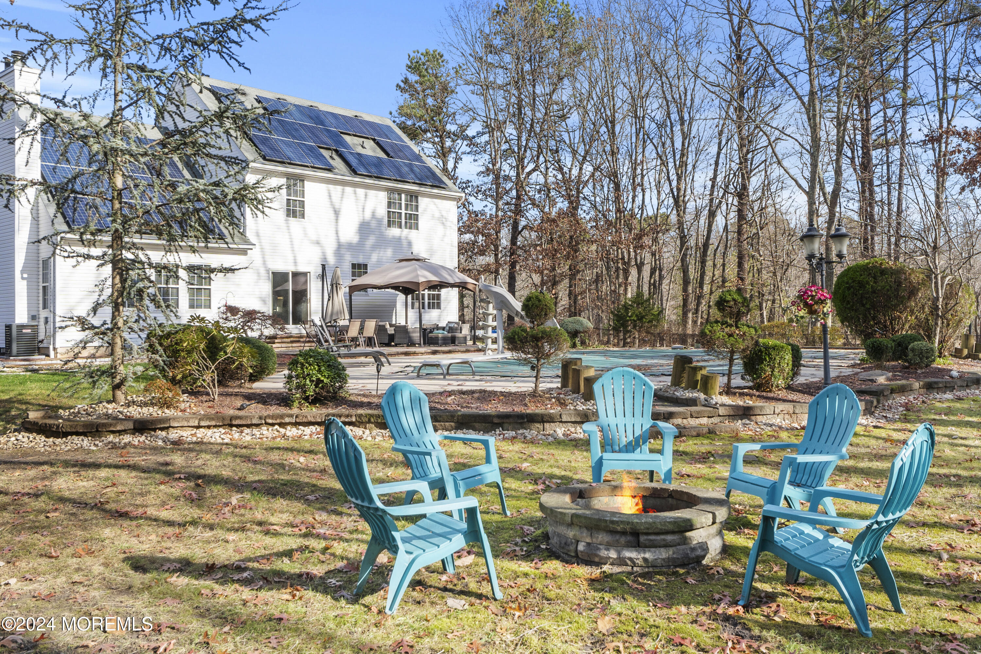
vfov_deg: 43.6
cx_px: 490
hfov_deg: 61.9
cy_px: 327
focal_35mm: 30
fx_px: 817
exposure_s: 1/40
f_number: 9
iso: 200
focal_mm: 20
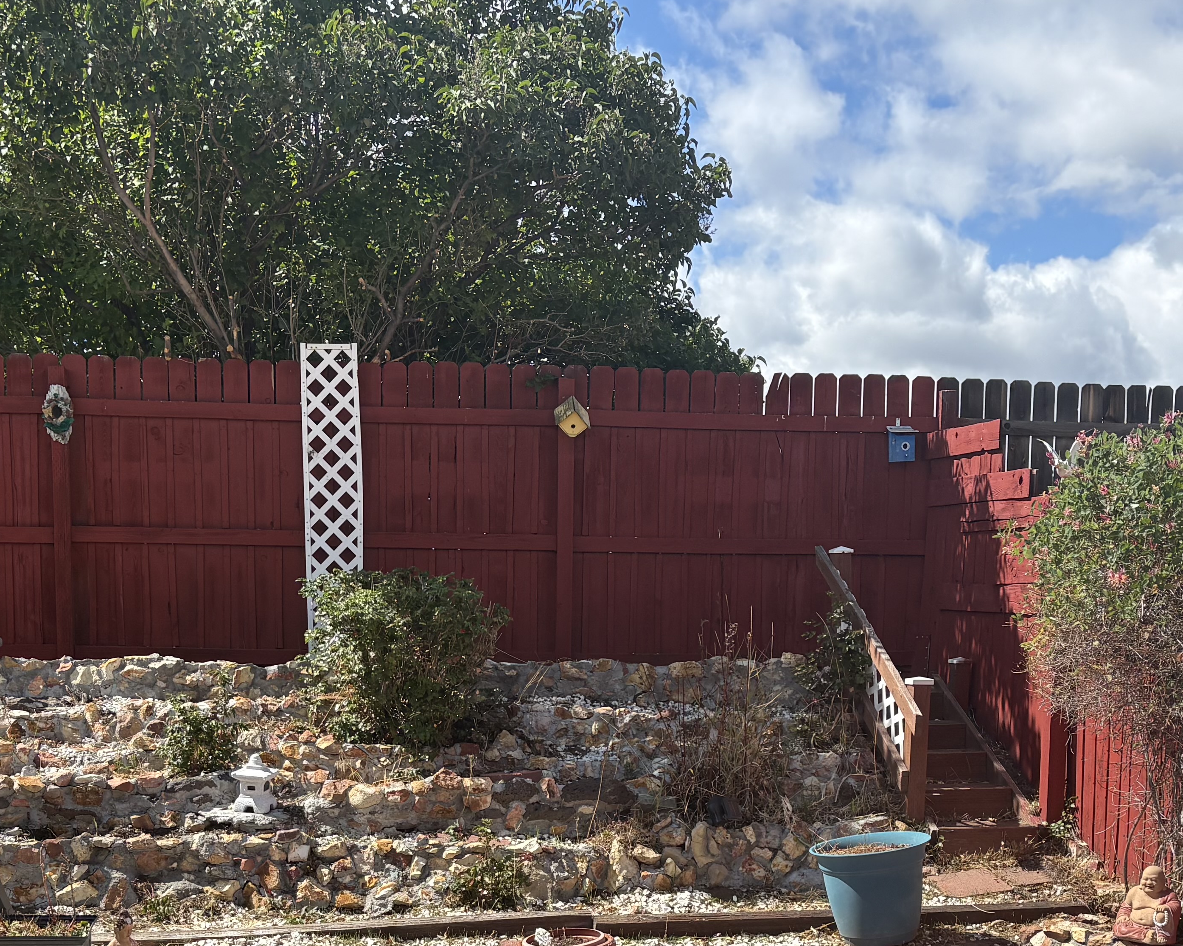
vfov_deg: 27.8
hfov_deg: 36.0
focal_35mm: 52
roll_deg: -0.4
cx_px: 548
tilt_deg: -6.8
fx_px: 1821
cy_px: 892
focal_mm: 5.96
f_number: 1.6
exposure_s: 1/2747
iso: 50
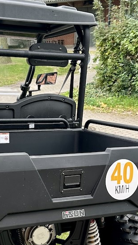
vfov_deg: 34.0
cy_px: 166
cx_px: 24
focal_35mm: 61
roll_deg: +1.2
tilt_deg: -16.7
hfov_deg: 19.5
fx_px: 397
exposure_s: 1/121
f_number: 1.78
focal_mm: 6.86
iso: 125
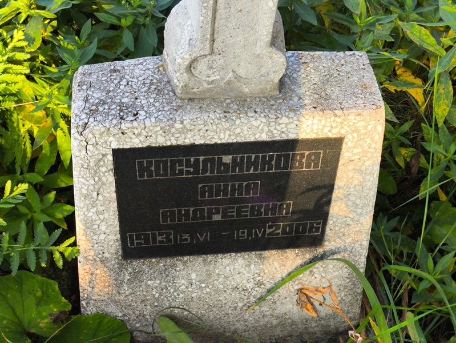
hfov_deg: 38.2
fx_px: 659
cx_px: 228
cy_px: 172
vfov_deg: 29.1
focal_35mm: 50
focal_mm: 4.71
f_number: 1.7
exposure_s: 1/100
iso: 50
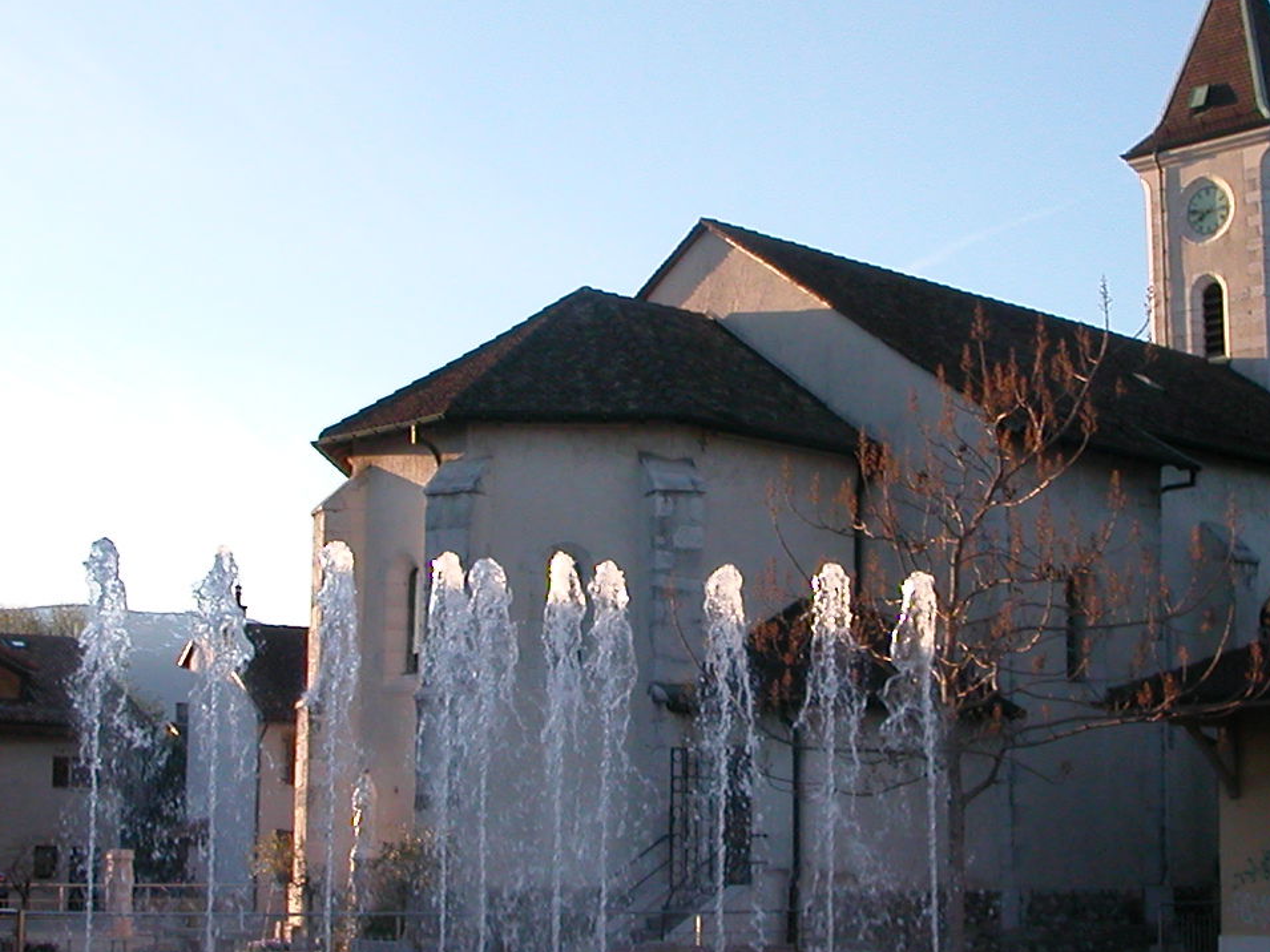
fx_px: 2274
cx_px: 713
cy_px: 520
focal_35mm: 62
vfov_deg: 23.6
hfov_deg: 31.2
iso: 100
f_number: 4.5
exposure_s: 1/239
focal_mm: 5.6
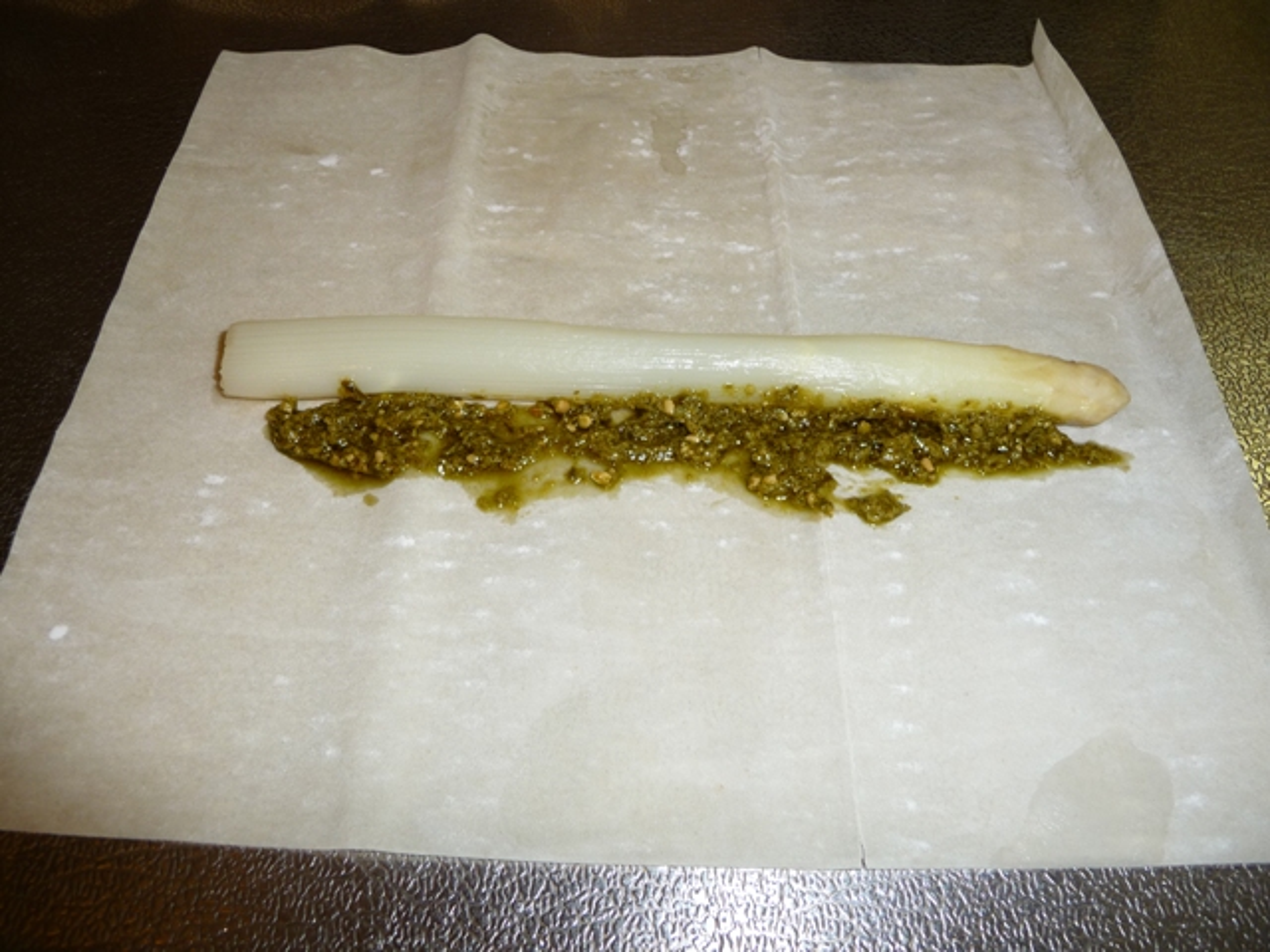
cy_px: 476
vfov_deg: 46.8
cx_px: 635
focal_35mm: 30
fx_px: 1101
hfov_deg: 60.0
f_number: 3.4
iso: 100
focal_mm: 5
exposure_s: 1/30
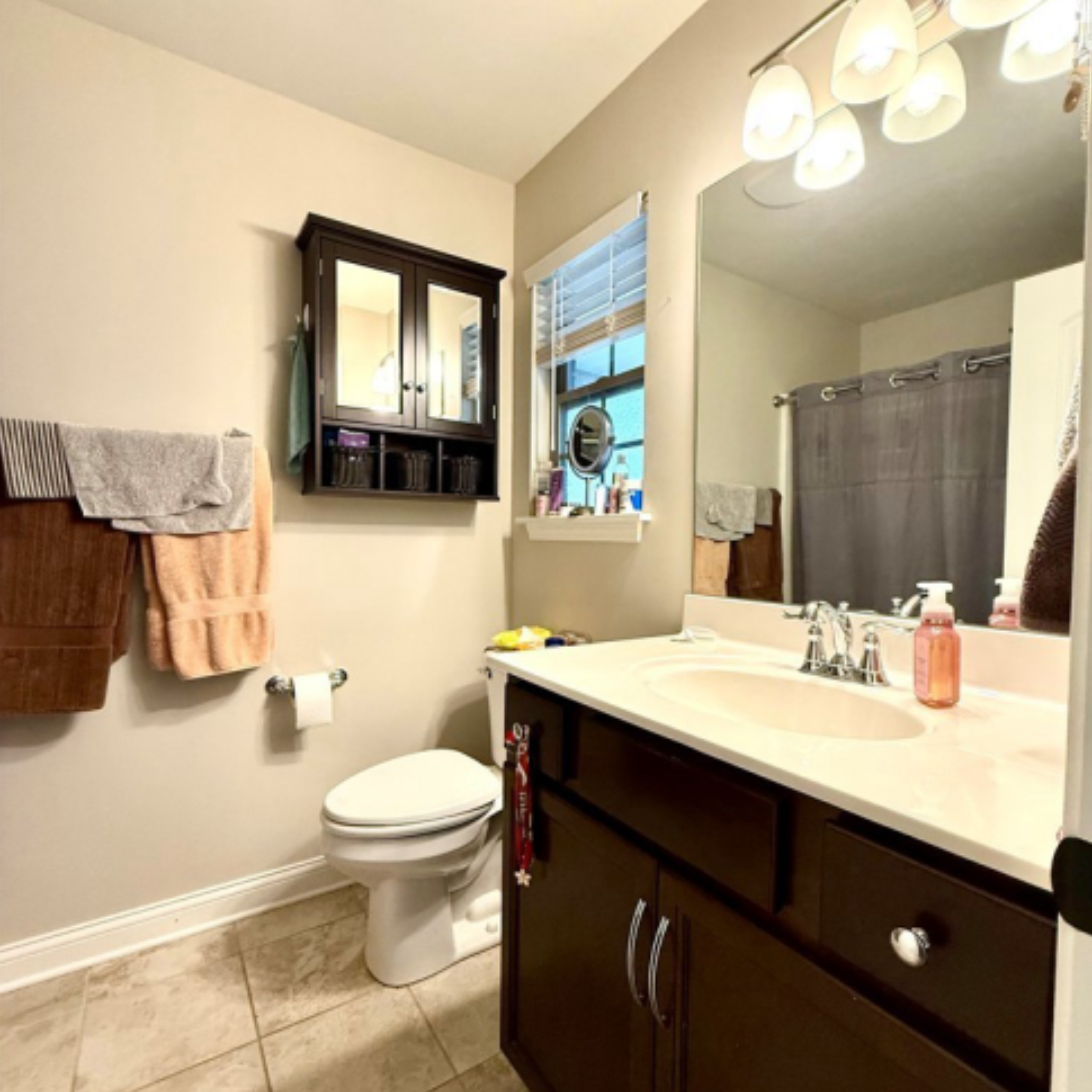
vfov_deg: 83.9
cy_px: 564
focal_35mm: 17
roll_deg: -0.9
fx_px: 607
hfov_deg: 84.0
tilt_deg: -2.0
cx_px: 558
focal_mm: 2.22
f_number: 2.2
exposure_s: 1/120
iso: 250
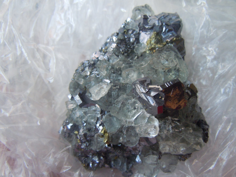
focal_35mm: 30
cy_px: 88
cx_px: 118
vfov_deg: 46.8
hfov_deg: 60.0
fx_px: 205
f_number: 3.5
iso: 400
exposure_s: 1/40
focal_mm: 5.4
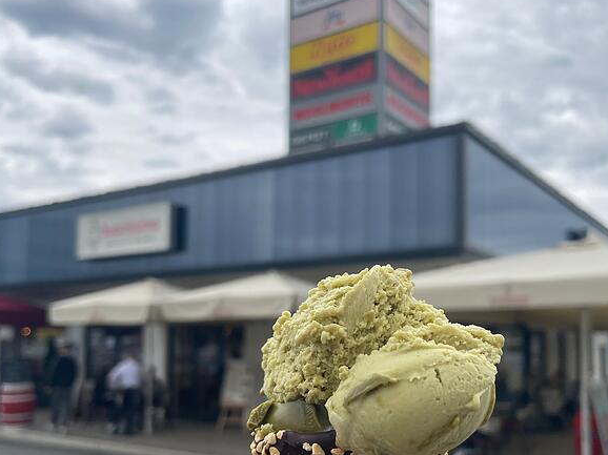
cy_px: 301
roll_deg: -0.8
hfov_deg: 51.4
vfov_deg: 39.2
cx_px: 315
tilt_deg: +4.0
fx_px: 632
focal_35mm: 36
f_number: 1.6
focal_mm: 4.2
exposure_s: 1/432
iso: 32
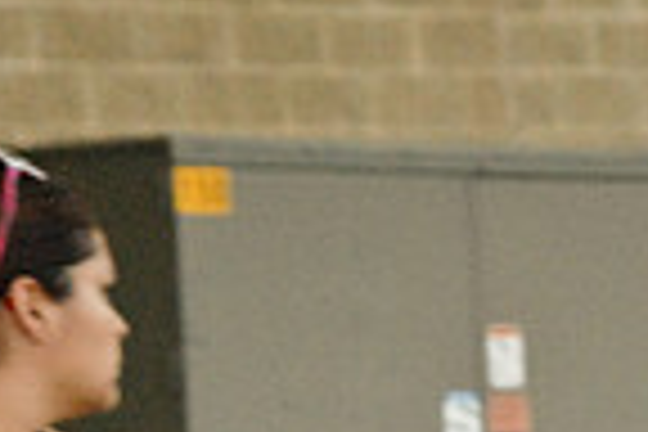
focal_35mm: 363
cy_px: 752
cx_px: 1053
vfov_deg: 3.8
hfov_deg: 5.6
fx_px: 6533
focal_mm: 60
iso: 800
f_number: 5.6
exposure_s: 1/320
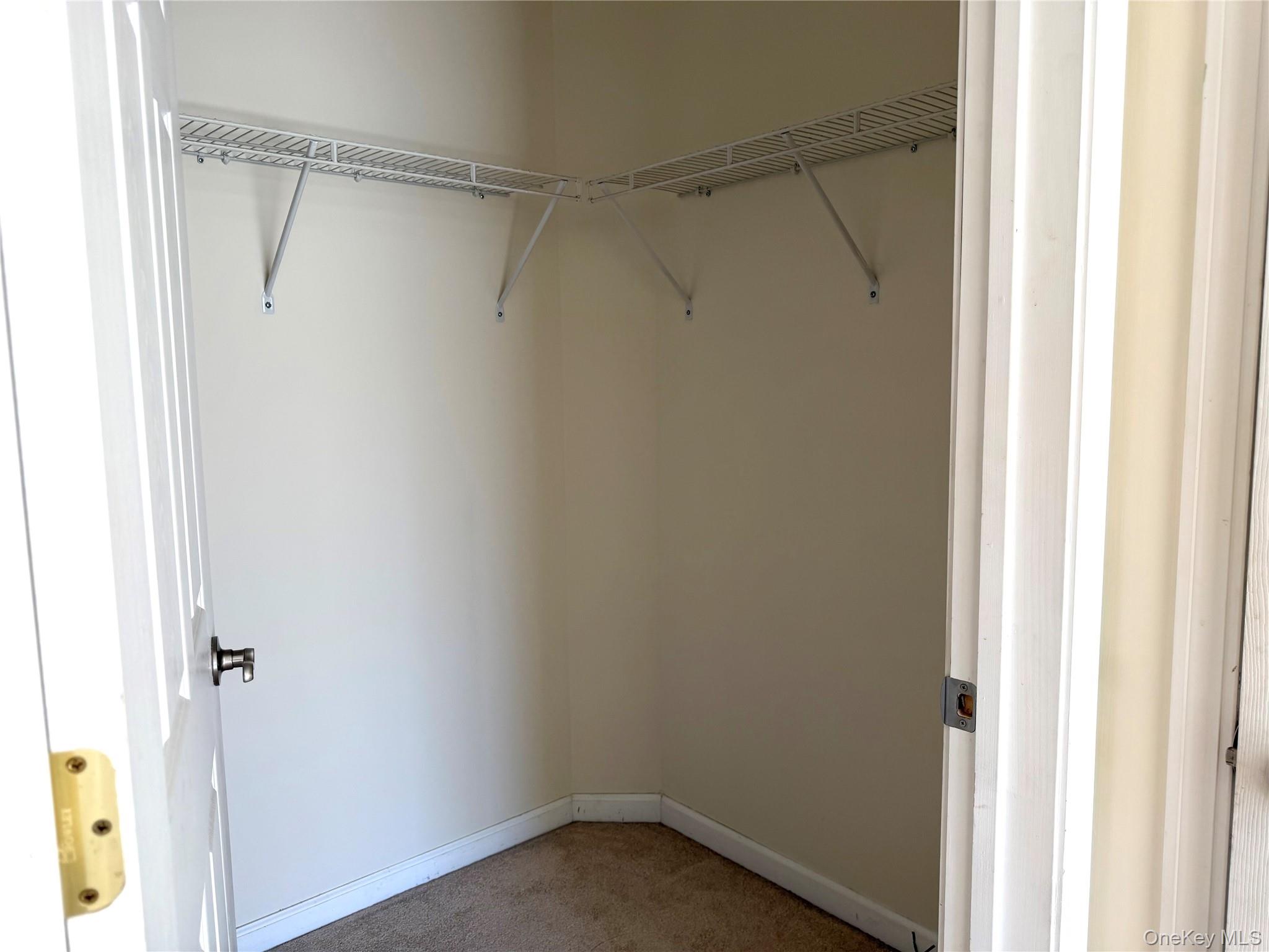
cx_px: 634
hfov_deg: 71.6
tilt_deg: -7.0
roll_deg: +0.8
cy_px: 476
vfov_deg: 56.8
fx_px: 880
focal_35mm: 24
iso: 64
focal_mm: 6.76
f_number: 1.78
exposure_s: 1/120
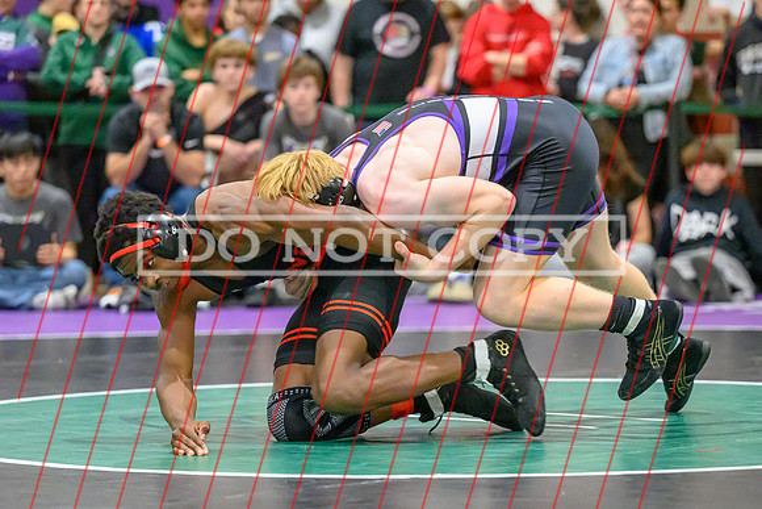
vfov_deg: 8.9
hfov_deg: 13.3
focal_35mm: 154
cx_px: 423
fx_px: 3265
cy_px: 334
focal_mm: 115
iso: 16000
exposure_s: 1/800
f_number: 2.8
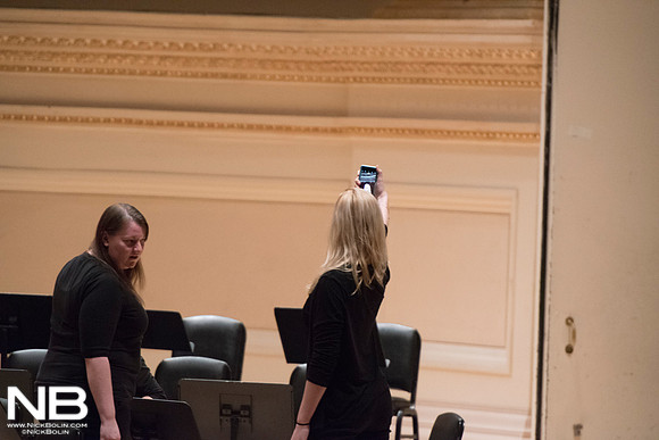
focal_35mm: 400
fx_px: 7324
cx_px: 330
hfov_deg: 5.2
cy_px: 220
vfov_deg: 3.4
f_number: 5.6
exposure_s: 1/250
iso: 12800
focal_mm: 400
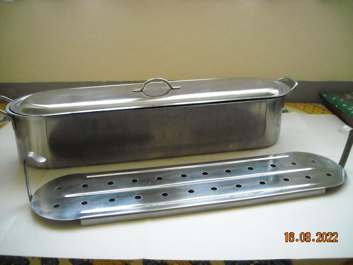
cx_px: 176
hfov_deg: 52.6
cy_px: 132
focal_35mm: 35
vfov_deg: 40.7
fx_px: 357
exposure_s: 1/125
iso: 800
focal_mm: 5.7
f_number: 2.8
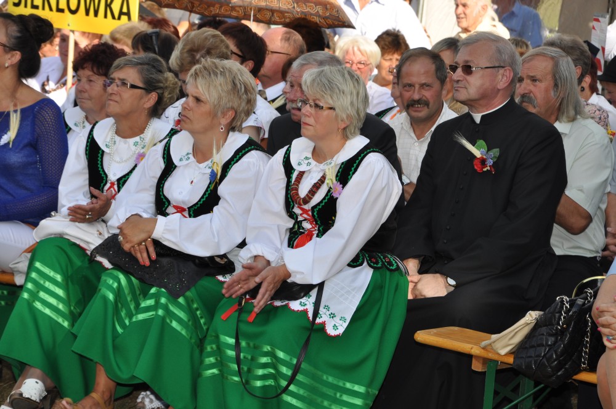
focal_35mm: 158
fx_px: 2691
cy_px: 204
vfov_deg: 8.7
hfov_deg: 13.1
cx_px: 308
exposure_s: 1/200
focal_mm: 105
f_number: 10
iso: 200
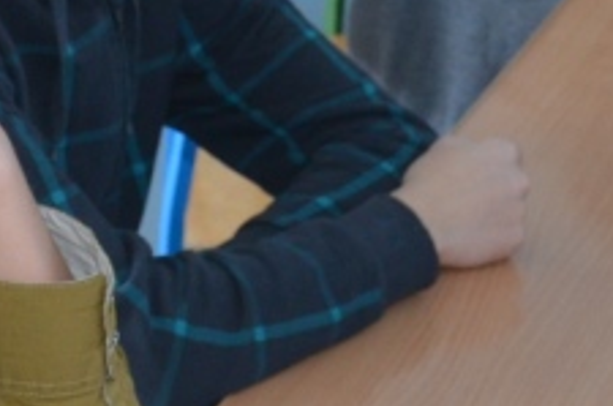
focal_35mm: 164
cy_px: -234
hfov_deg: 12.5
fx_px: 2787
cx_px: 193
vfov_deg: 8.1
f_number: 3.8
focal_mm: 24
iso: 900
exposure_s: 1/60
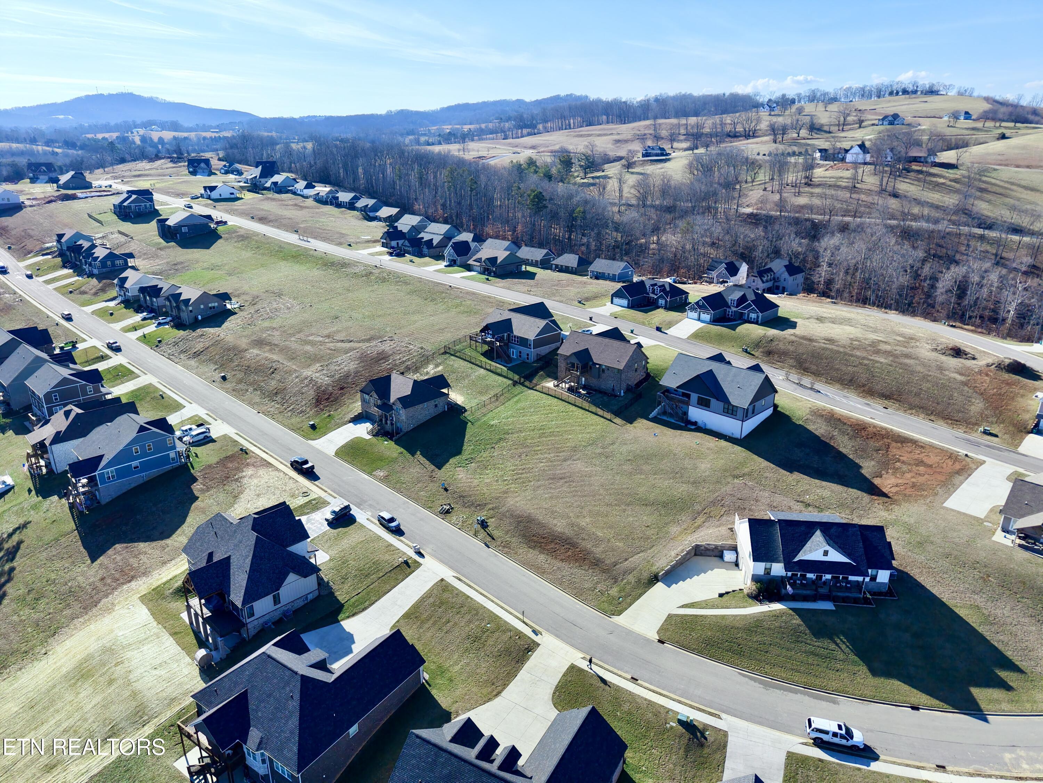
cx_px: 522
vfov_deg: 56.8
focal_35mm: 24
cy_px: 392
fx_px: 723
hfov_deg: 71.6
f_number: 1.8
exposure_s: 1/6400
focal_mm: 8.67
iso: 420
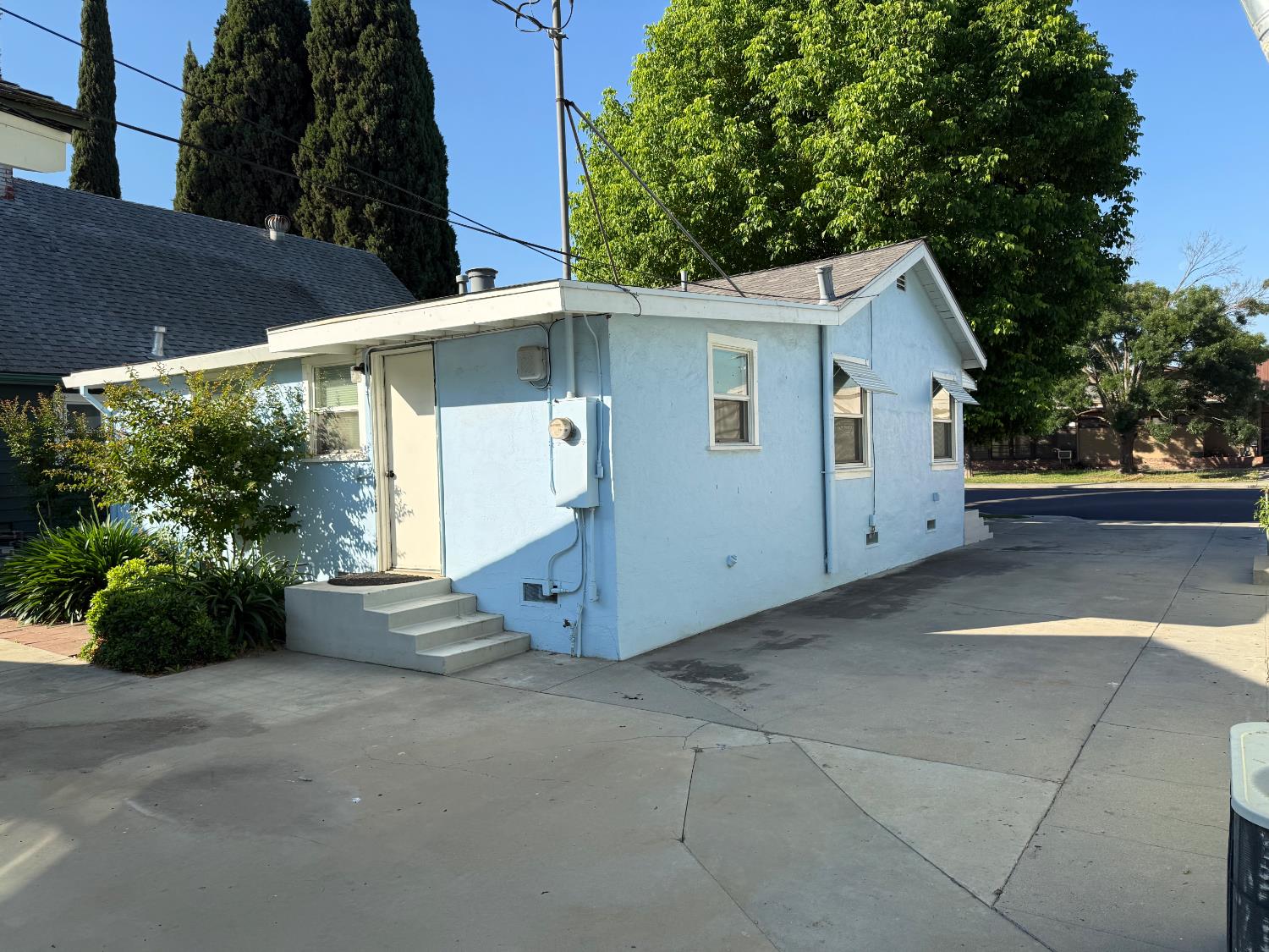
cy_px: 476
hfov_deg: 71.6
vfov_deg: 56.8
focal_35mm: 24
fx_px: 880
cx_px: 634
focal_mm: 6.76
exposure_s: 1/3021
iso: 100
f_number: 1.78
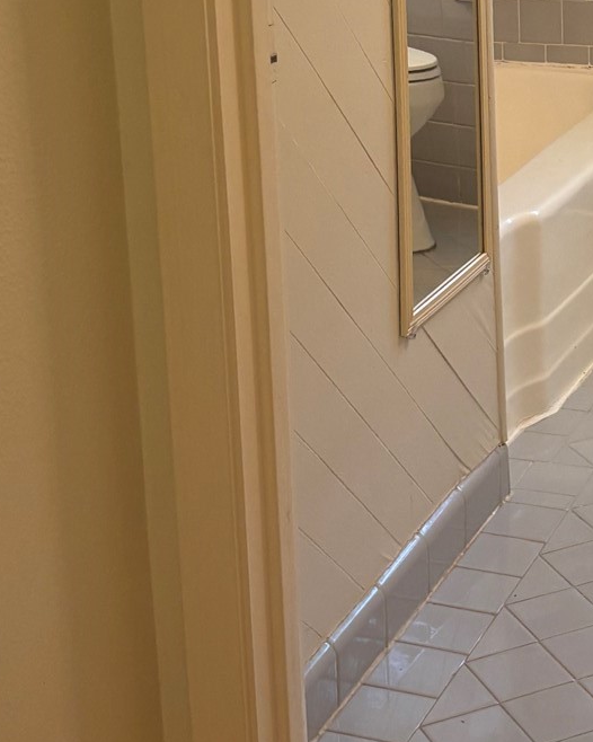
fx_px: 1734
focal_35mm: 79
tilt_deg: -13.7
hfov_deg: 19.1
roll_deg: -0.1
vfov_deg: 23.7
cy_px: 123
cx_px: 524
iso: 160
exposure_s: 1/60
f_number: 1.6
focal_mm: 5.96
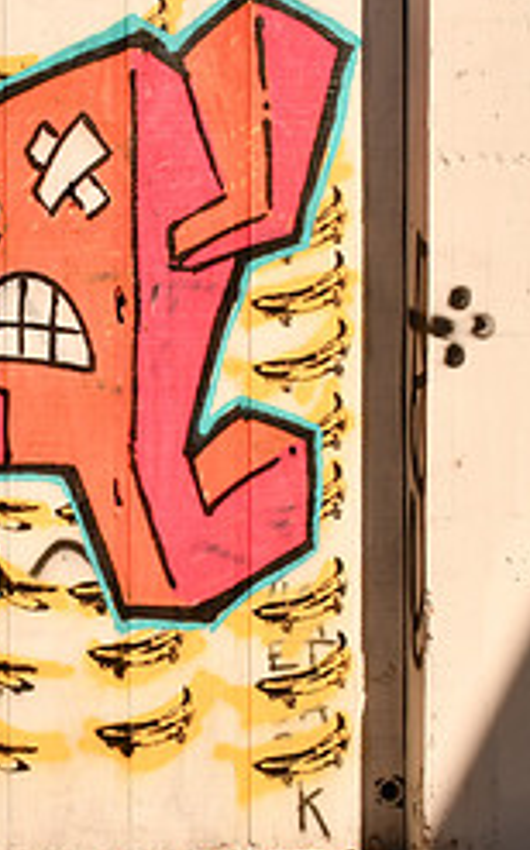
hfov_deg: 16.4
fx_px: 1829
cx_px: 127
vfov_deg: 26.1
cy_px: 322
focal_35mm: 79
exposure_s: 1/400
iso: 400
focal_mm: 22
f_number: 22
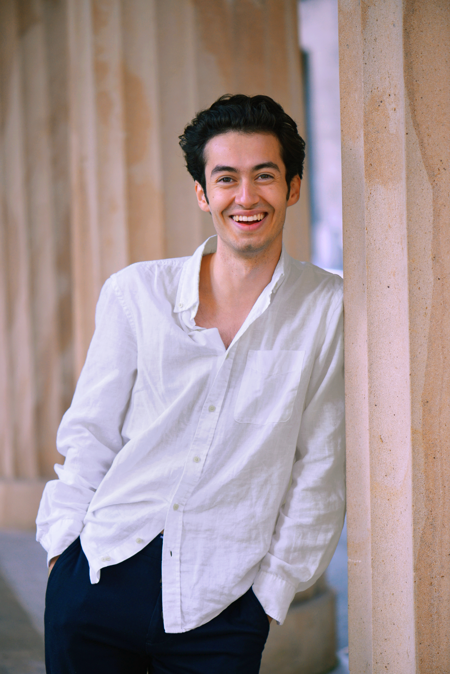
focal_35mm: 105
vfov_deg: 19.4
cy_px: 337
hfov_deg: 13.1
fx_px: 1967
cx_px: 225
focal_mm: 105
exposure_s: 1/320
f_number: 4
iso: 640
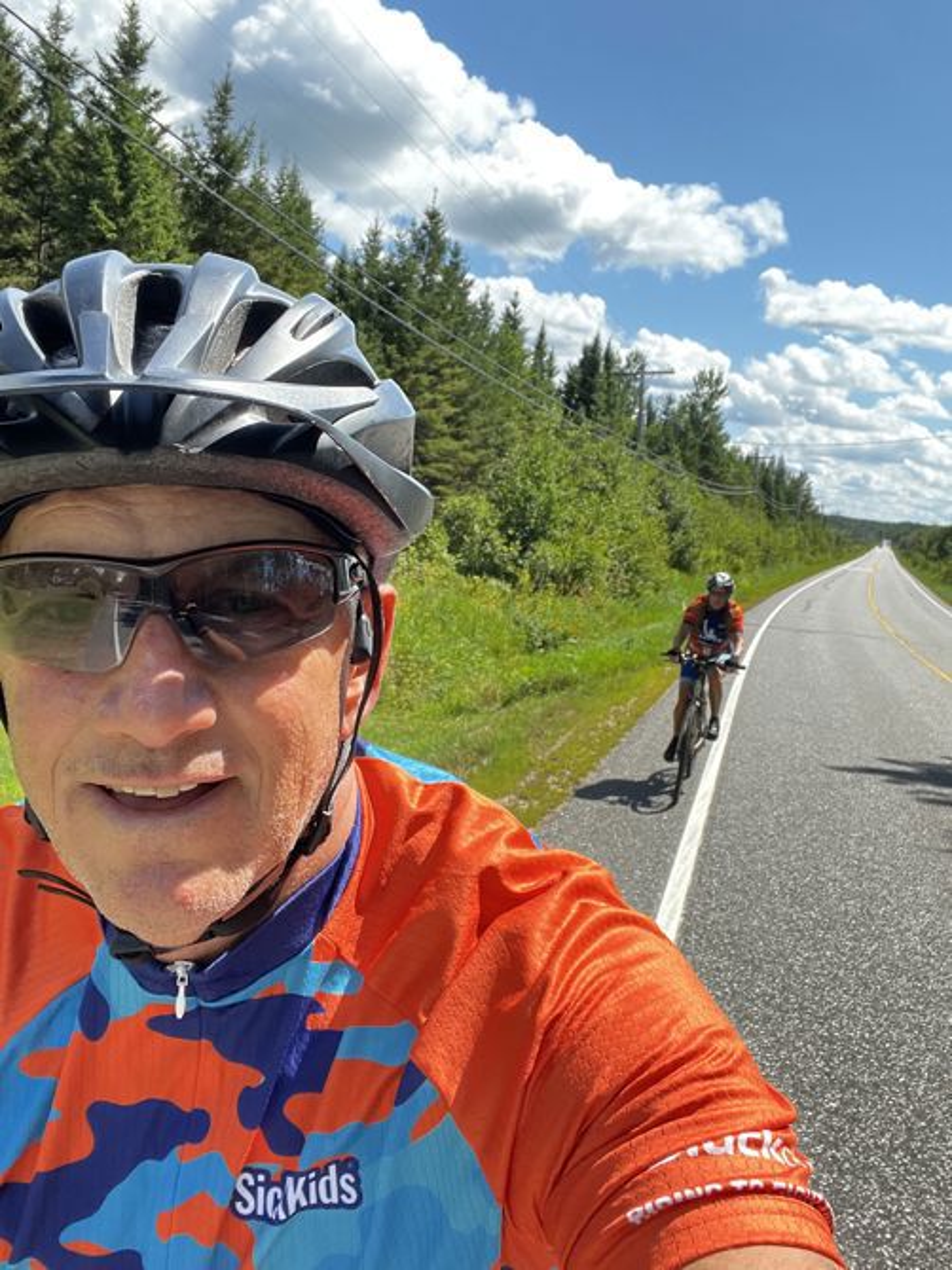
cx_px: 476
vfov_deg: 60.0
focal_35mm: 30
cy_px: 635
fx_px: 1101
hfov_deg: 46.8
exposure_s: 1/332
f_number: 2.2
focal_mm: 2.71
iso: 32
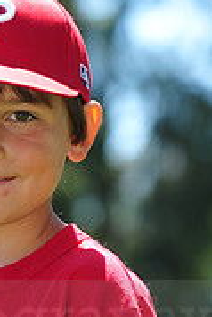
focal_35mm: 342
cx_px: -20
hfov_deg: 4.0
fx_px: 3015
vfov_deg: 6.0
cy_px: 305
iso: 200
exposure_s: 1/640
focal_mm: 105
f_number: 4
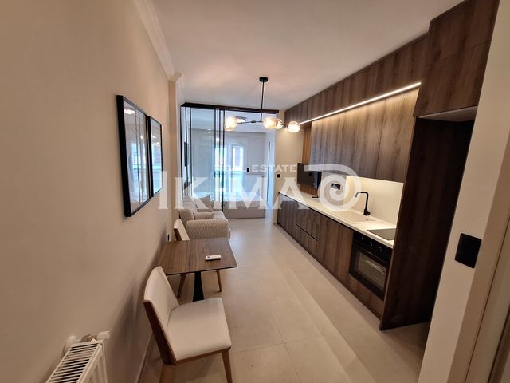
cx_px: 255
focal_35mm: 13
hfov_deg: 106.2
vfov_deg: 89.9
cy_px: 192
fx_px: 192
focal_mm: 1.74
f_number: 2.2
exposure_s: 1/50
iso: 100
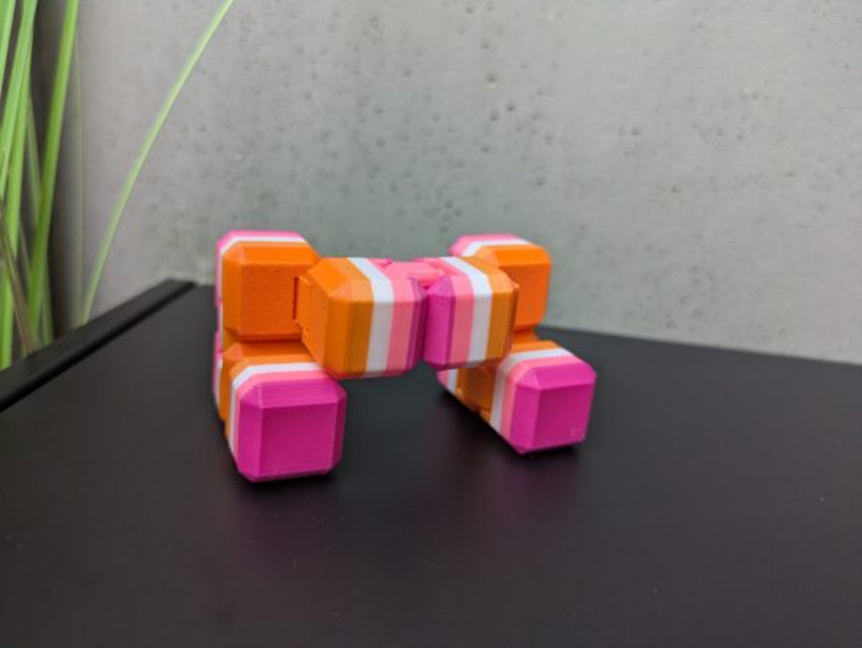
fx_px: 623
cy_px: 324
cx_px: 431
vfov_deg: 54.9
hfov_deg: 69.3
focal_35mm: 25
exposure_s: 1/50
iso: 143
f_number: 1.89
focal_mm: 5.43
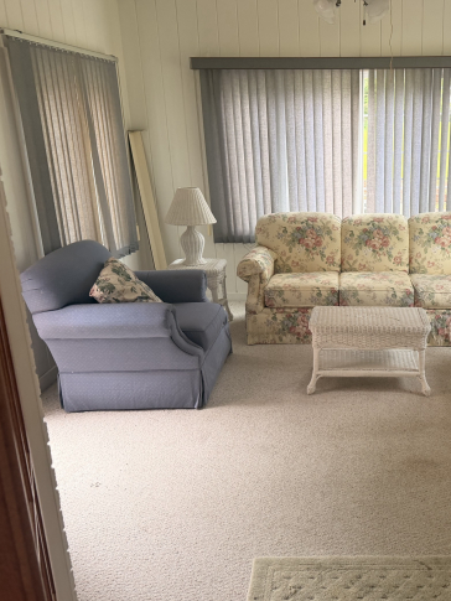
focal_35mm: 33
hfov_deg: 41.9
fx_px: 573
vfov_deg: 55.3
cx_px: 329
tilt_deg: -14.8
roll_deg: +0.2
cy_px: 306
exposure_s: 1/60
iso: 160
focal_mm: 6.76
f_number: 1.78
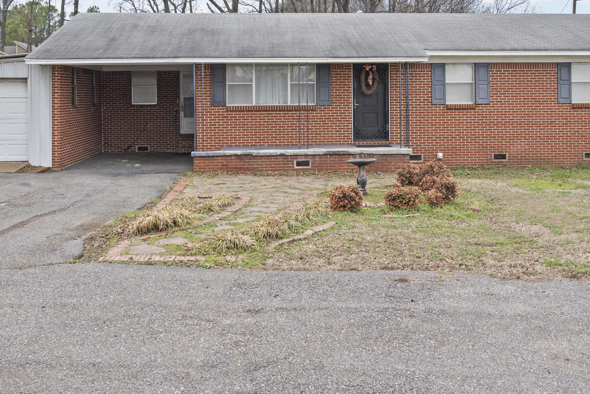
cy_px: 76
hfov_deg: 47.4
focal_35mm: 41
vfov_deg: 31.7
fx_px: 672
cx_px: 316
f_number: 9
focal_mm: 25
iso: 1000
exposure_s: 1/500
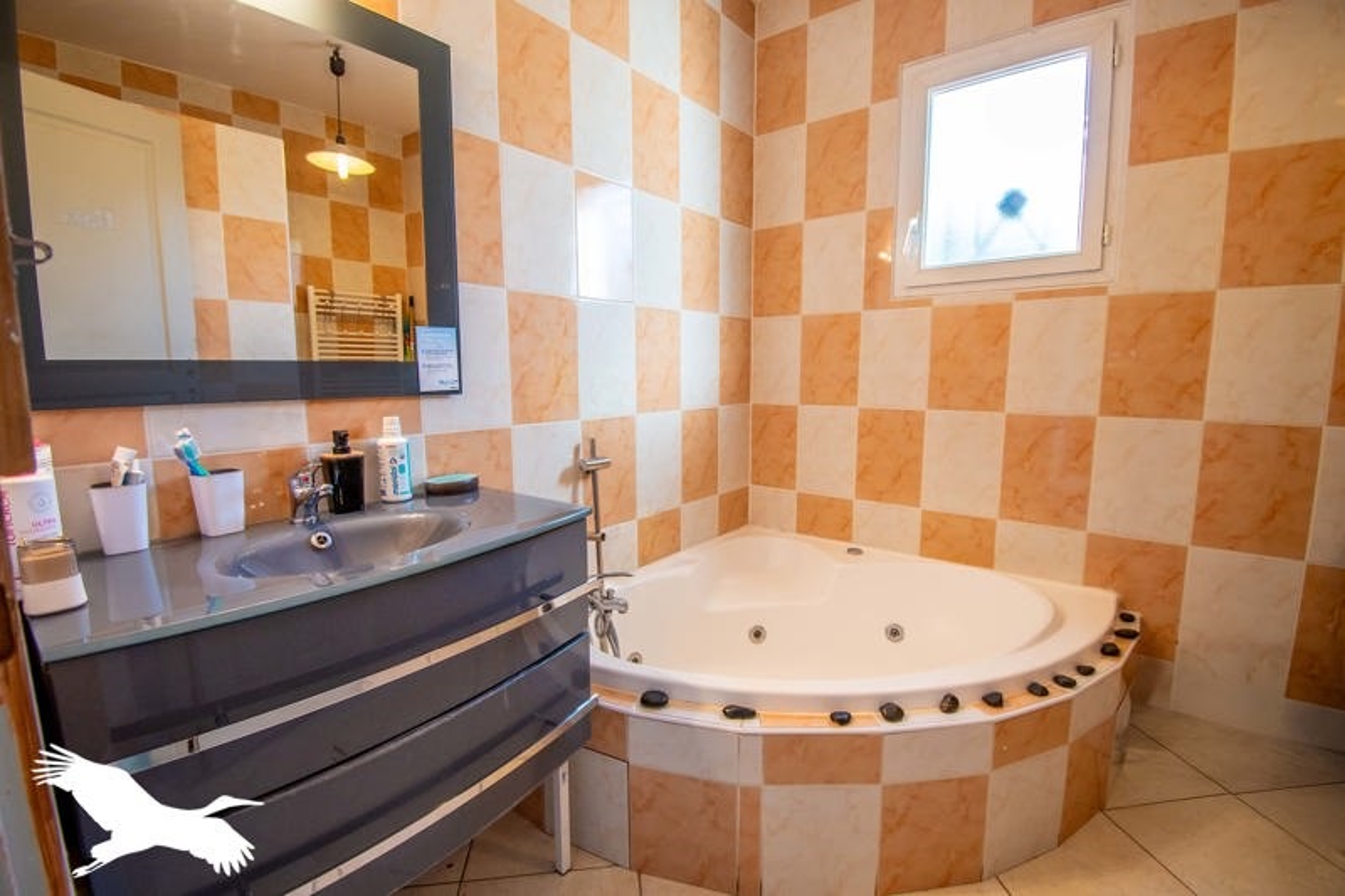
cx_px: 672
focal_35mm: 15
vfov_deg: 77.3
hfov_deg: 100.4
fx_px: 560
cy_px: 448
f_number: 5.6
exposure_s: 1/60
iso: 800
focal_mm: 10
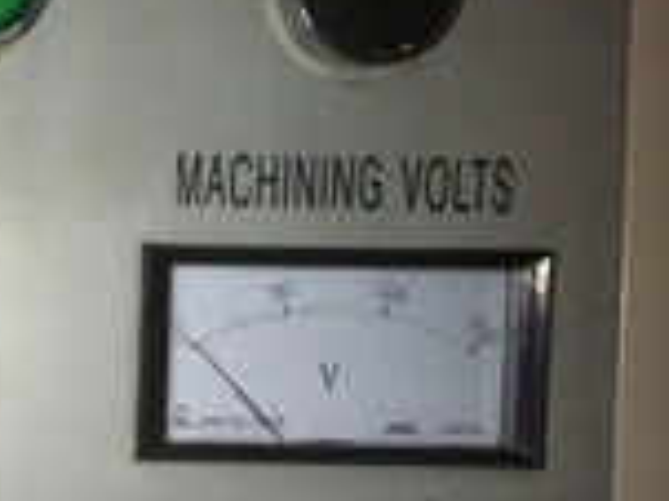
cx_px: -177
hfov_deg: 19.6
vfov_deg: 15.8
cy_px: 352
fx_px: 1796
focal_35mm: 93
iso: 80
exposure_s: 1/40
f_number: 2.8
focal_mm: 3.85
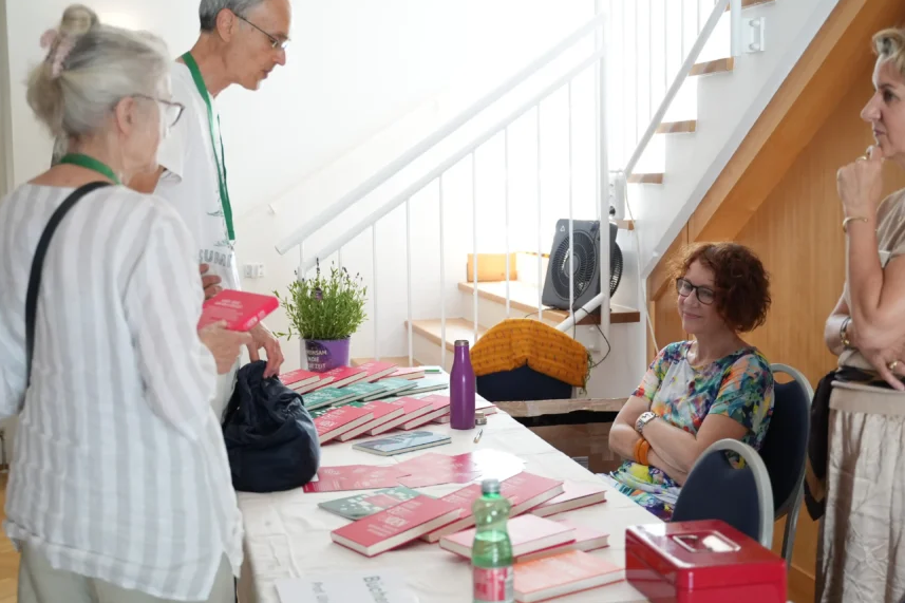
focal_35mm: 49
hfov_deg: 40.4
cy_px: 268
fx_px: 1231
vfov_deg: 27.5
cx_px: 450
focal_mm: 41
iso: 2000
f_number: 2.8
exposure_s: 1/200
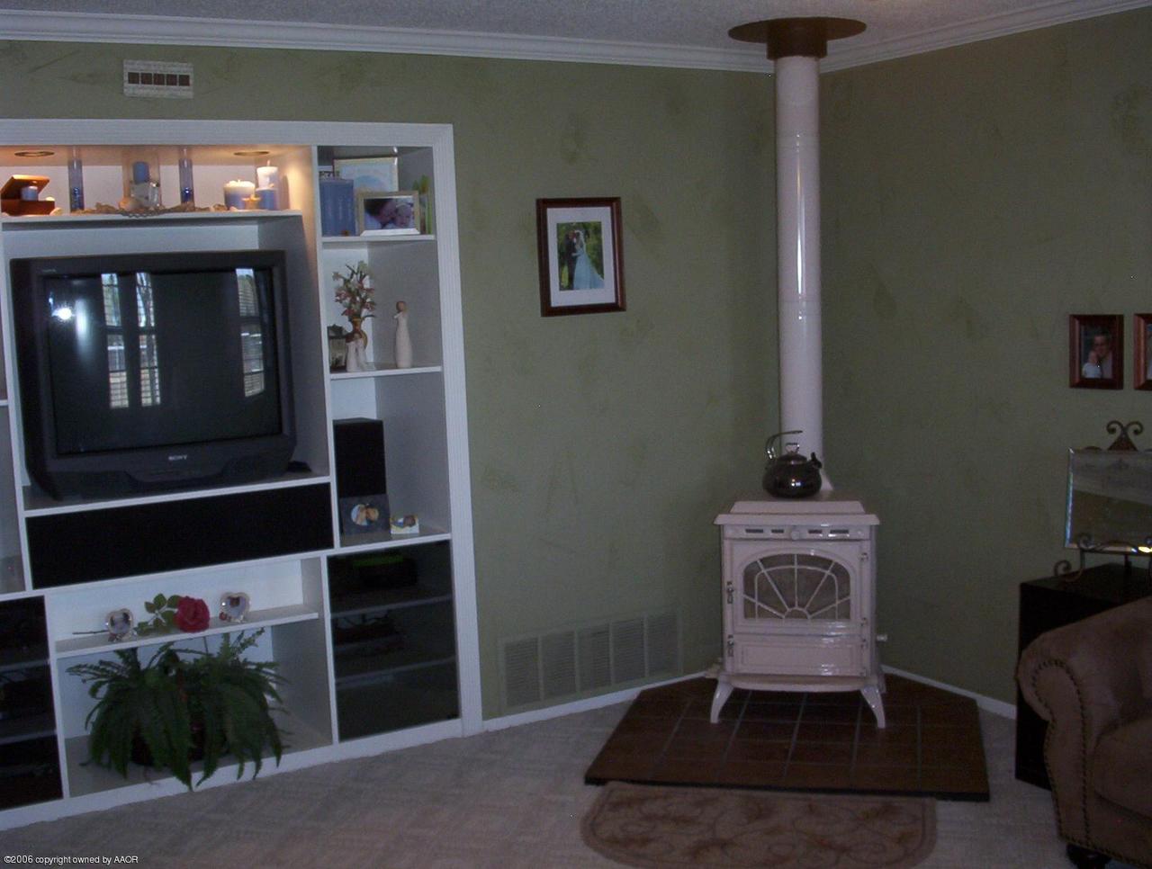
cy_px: 434
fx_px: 1301
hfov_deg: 47.8
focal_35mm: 39
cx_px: 576
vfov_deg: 37.0
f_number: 4.5
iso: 140
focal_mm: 6
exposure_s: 1/30
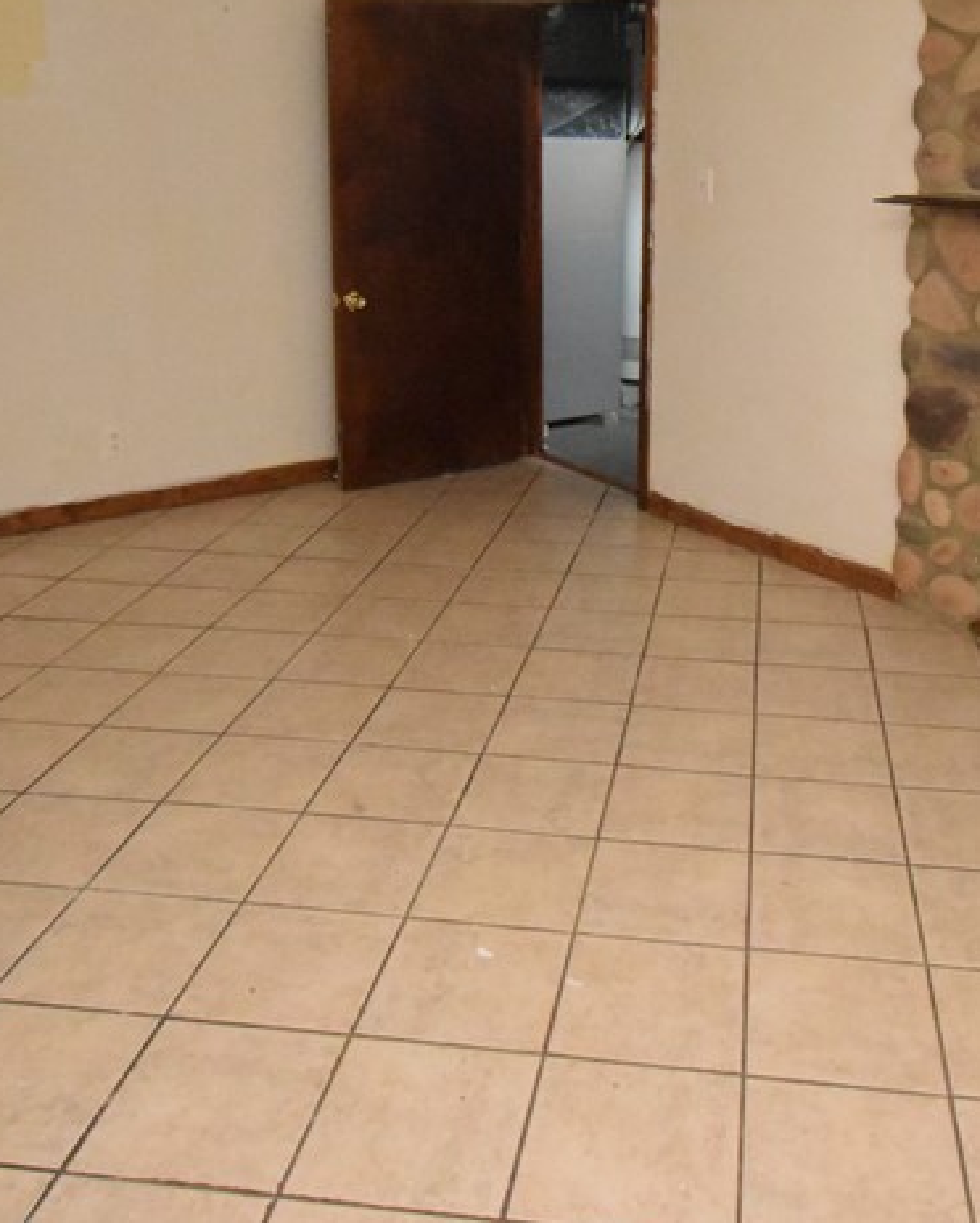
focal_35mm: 33
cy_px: 298
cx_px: 613
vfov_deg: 51.7
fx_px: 1195
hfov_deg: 44.2
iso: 6400
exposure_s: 1/60
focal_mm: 10
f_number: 4.5
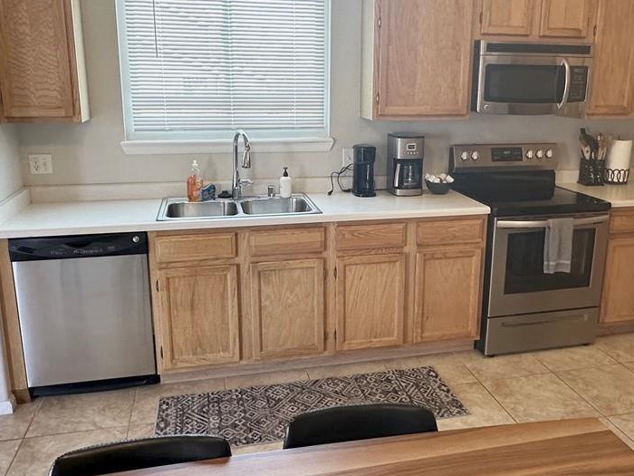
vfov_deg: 44.1
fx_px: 586
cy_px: 212
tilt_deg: -12.2
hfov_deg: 56.7
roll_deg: -0.8
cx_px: 353
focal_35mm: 32
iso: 160
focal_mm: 2.22
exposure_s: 1/60
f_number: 2.2
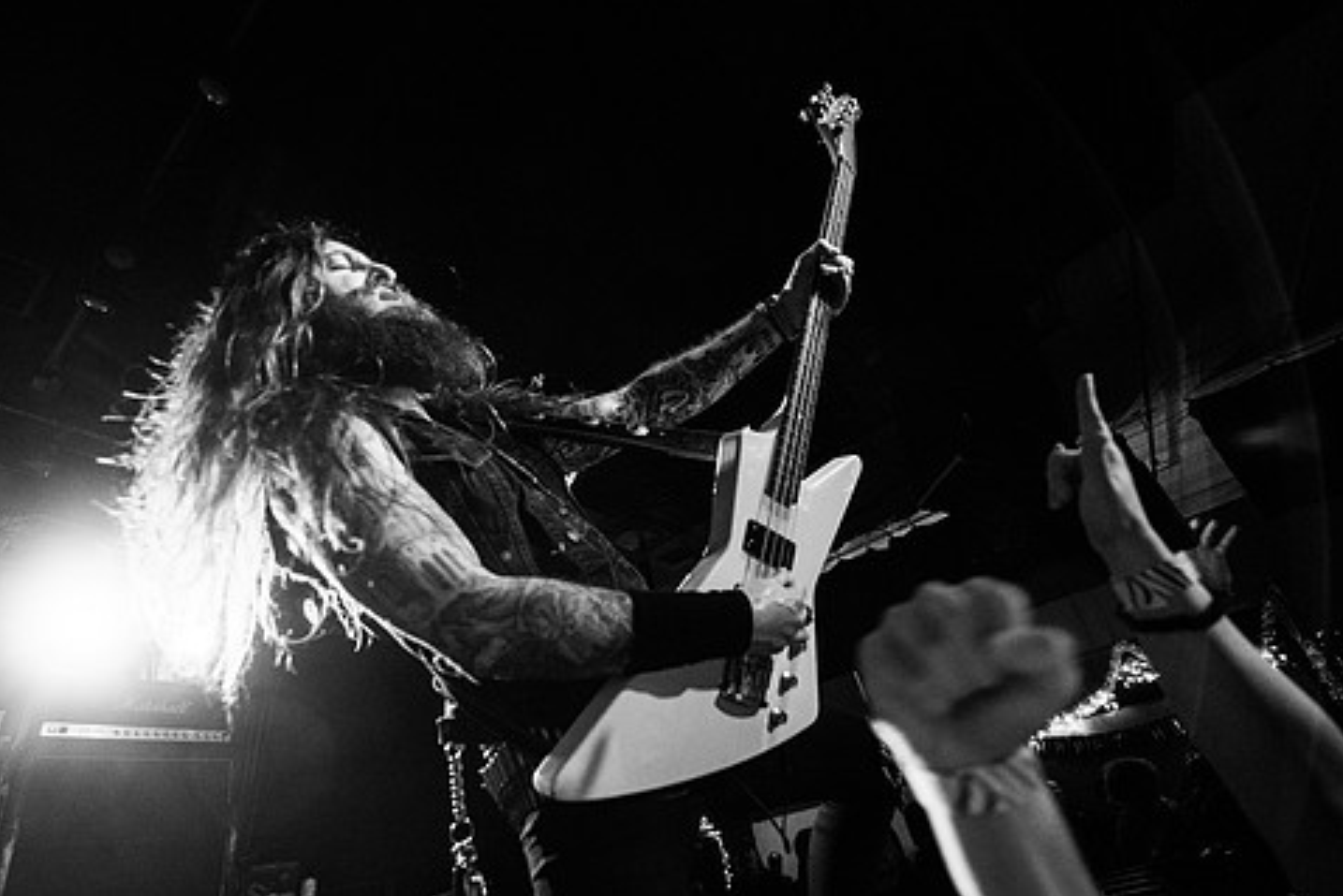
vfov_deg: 69.9
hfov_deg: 93.3
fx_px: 634
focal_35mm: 17
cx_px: 663
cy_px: 529
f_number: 3.2
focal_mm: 14
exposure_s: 1/125
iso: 3200
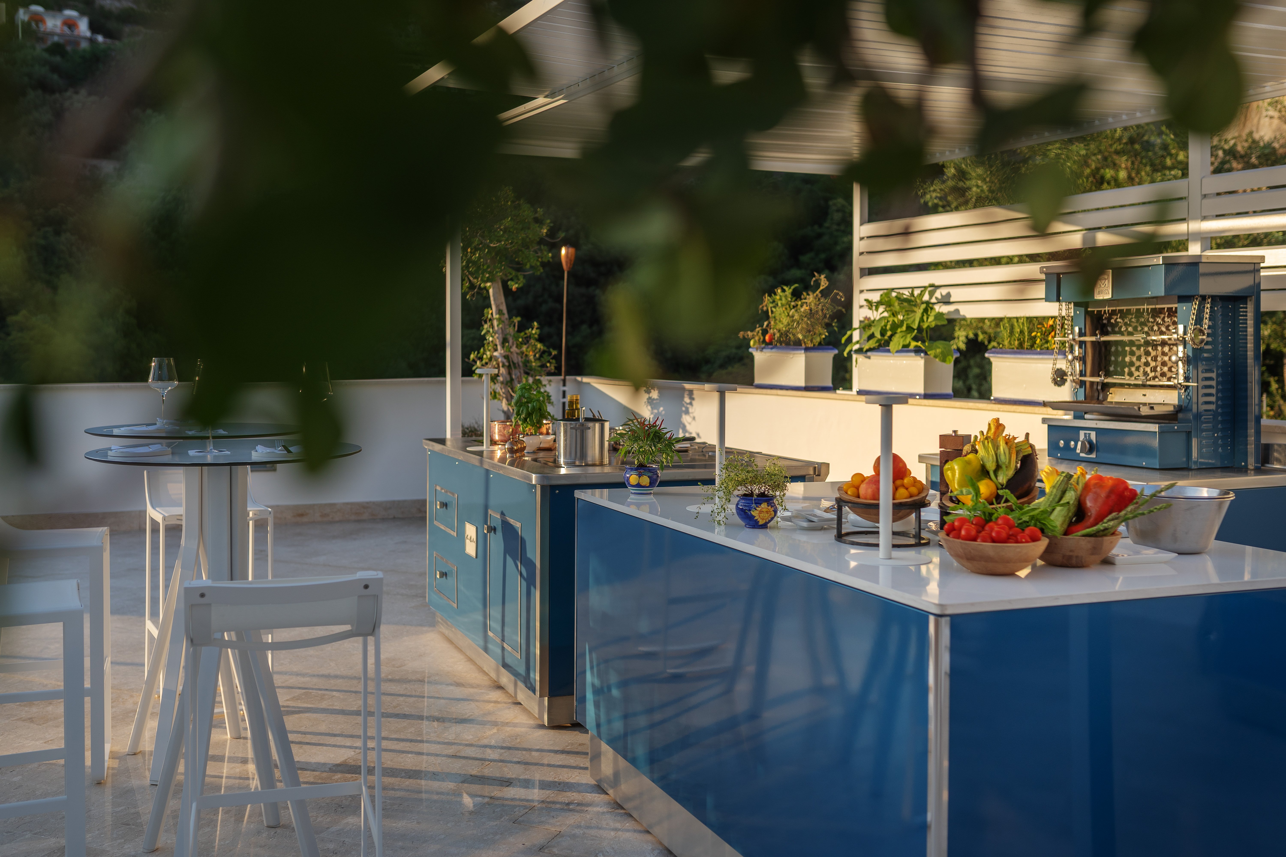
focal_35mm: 35
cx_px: 643
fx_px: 1250
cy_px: 428
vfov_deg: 37.9
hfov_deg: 54.4
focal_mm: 35
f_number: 2.8
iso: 100
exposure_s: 1/800
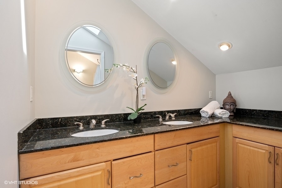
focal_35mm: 18
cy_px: 94
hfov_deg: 90.0
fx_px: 141
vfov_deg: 67.5
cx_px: 141
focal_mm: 18
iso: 200
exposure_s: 1/5
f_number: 8
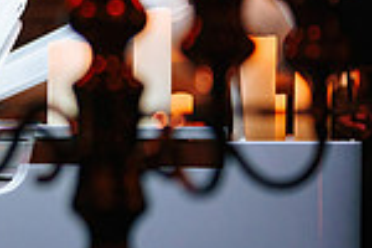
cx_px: -208
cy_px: 66
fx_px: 2800
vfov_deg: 5.1
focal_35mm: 271
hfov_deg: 7.5
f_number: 2.8
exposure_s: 1/200
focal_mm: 70
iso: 1000
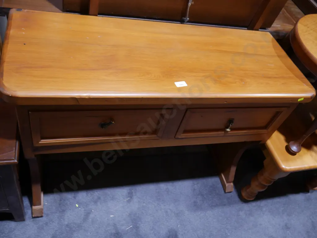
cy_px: 119
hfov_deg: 59.9
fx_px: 275
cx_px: 158
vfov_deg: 46.8
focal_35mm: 30
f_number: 3.6
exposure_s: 1/60
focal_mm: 15
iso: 400
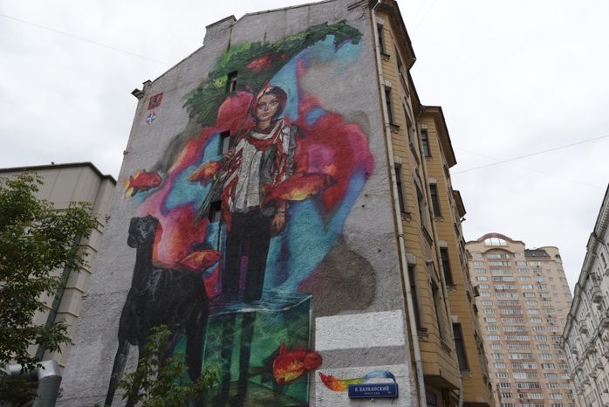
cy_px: 204
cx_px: 304
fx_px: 423
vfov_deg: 51.3
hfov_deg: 71.5
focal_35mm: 25
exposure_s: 1/800
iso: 800
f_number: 5.6
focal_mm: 25
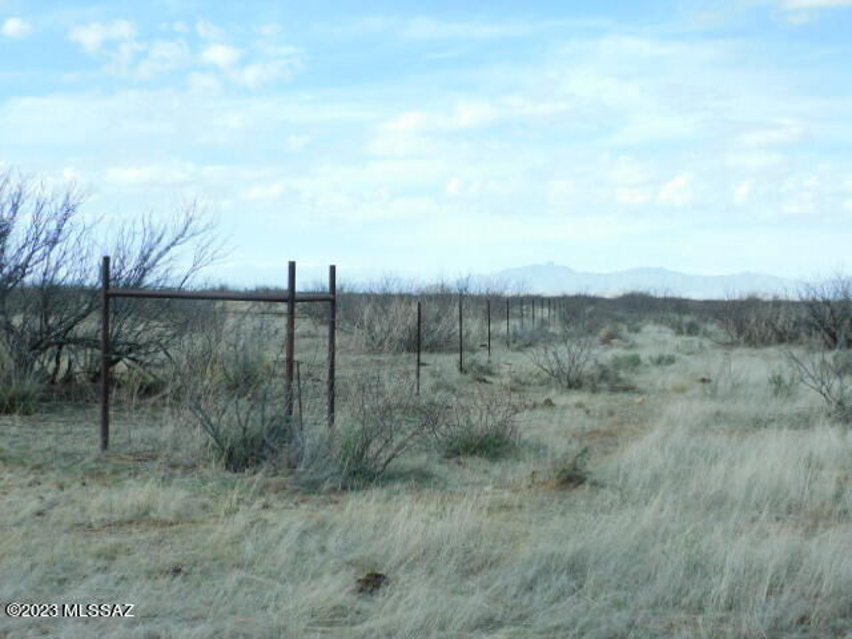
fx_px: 1354
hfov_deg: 34.9
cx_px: 426
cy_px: 320
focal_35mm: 55
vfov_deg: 26.6
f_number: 4
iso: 125
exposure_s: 1/640
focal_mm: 9.9
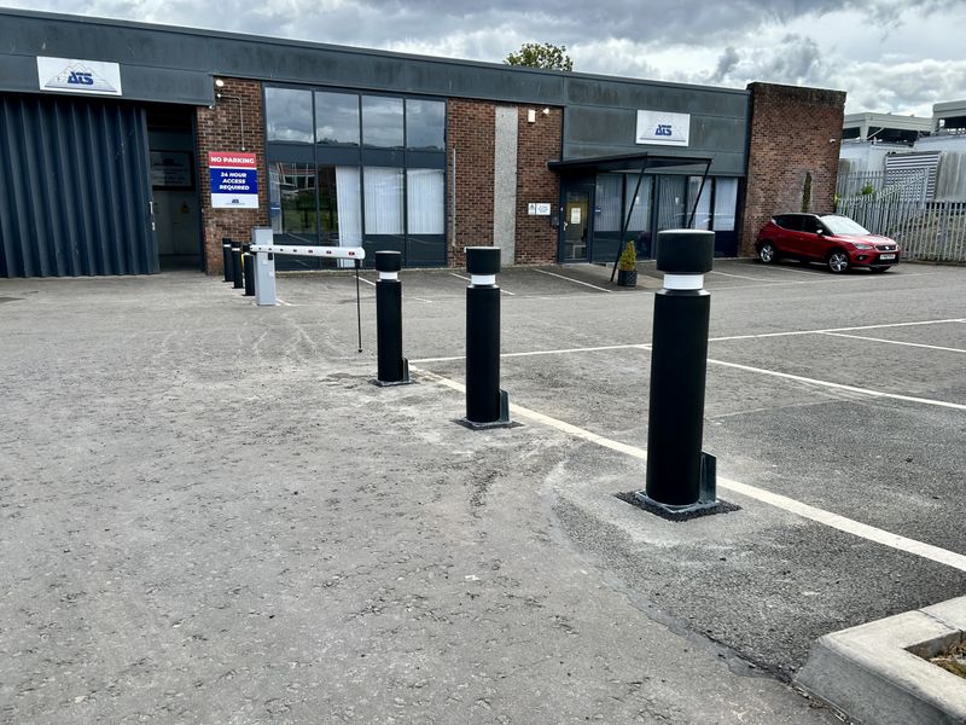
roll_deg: +1.1
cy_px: 362
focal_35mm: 26
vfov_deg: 53.1
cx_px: 483
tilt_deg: -9.7
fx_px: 726
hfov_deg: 67.3
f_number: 1.5
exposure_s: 1/1751
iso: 50
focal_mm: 5.7
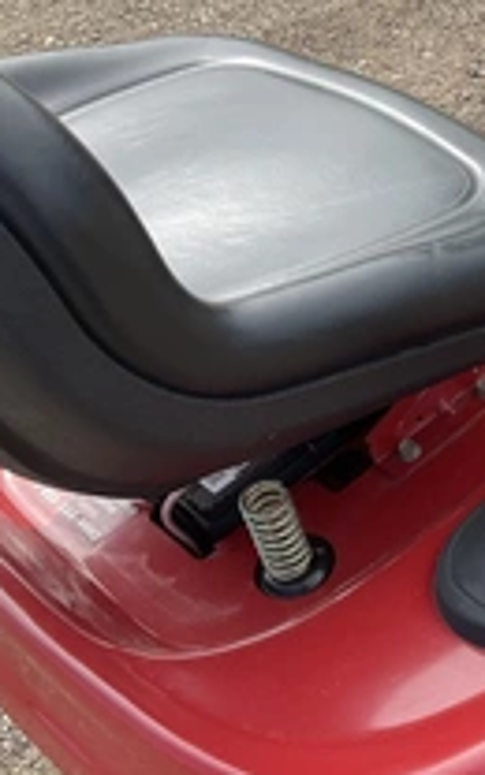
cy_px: 469
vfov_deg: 34.4
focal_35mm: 59
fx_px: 1248
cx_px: 571
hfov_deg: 20.6
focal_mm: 3
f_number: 1.8
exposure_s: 1/435
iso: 25
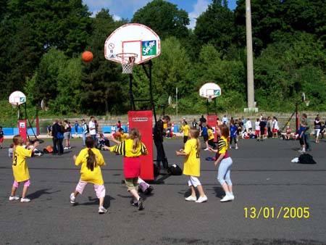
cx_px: 163
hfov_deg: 44.8
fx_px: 396
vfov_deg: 34.4
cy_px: 122
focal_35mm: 42
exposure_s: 1/567
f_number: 5.6
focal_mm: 7
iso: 80
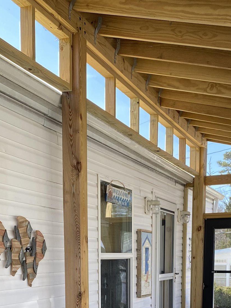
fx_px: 480
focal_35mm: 54
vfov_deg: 32.6
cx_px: 109
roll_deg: +0.1
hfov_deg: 27.0
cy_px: 311
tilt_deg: -4.5
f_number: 1.8
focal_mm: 4.25
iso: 32
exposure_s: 1/323
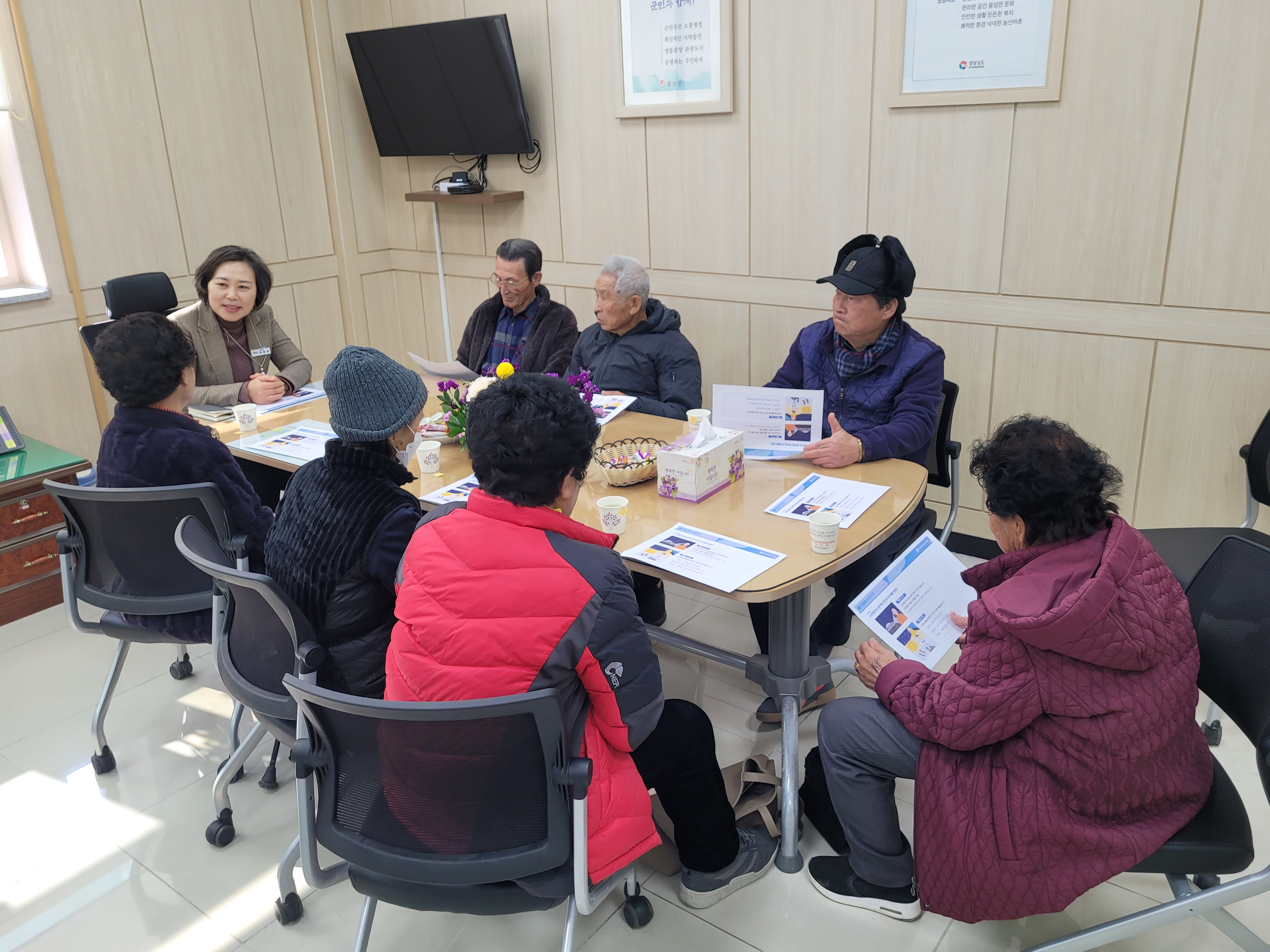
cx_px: 654
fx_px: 991
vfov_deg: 51.3
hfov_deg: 65.3
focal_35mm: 27
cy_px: 462
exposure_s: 1/120
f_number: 1.8
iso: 100
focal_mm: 5.4
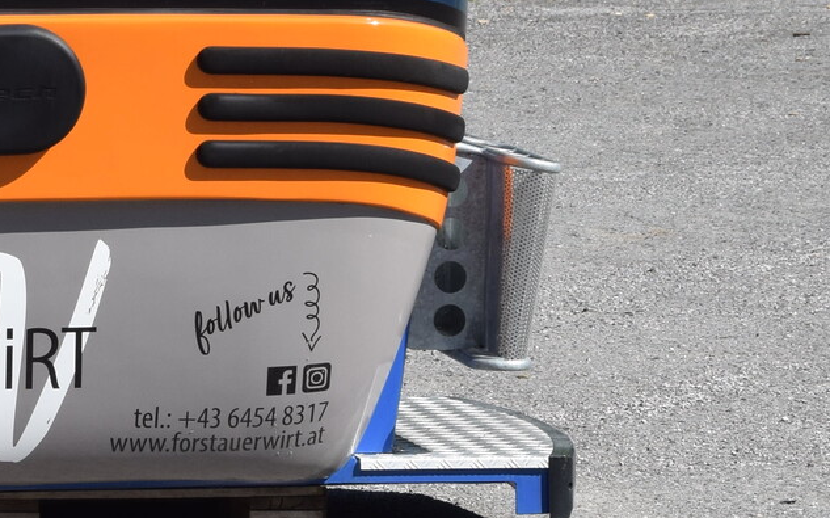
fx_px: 6557
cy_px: -138
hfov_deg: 7.2
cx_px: -7
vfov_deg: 4.5
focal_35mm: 290
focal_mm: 50
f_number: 9
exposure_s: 1/320
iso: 200
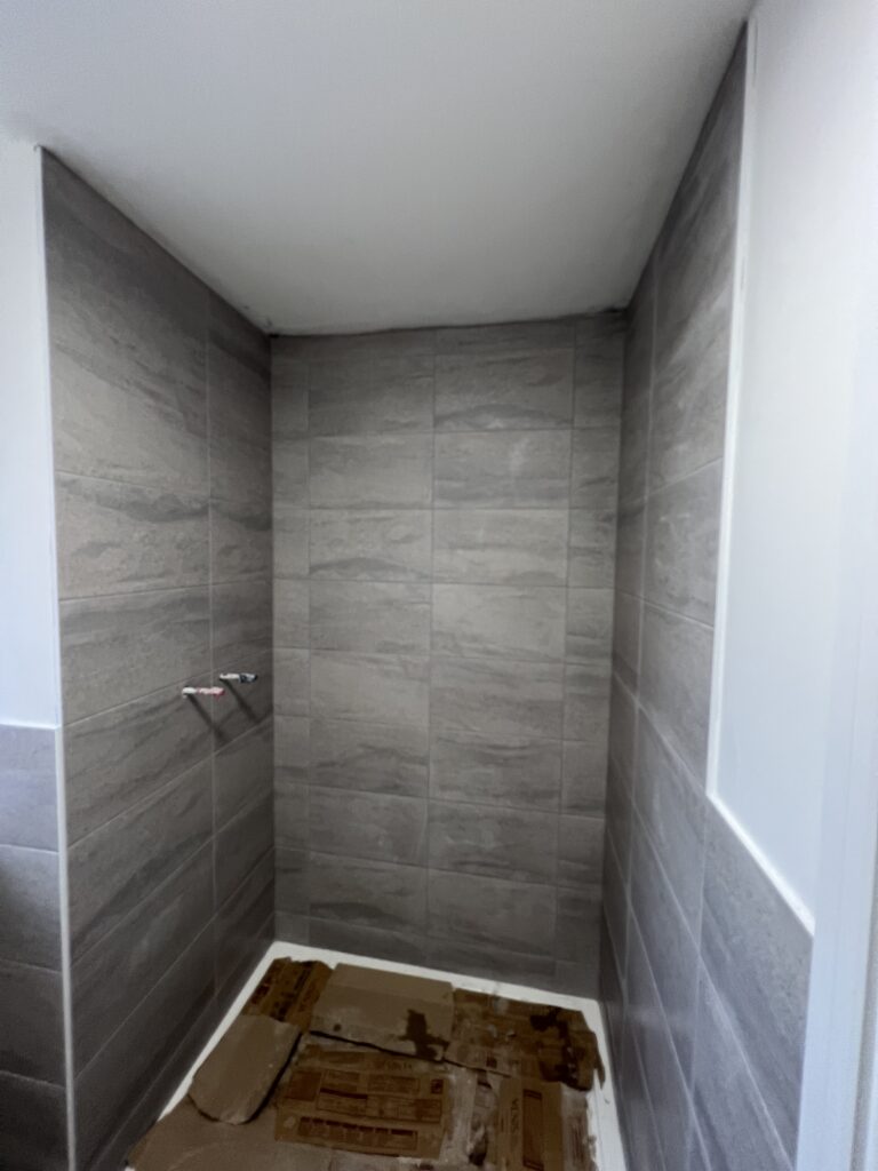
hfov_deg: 89.9
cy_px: 586
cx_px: 439
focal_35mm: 13
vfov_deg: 106.2
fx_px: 440
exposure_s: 1/50
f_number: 1.8
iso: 160
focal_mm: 1.57
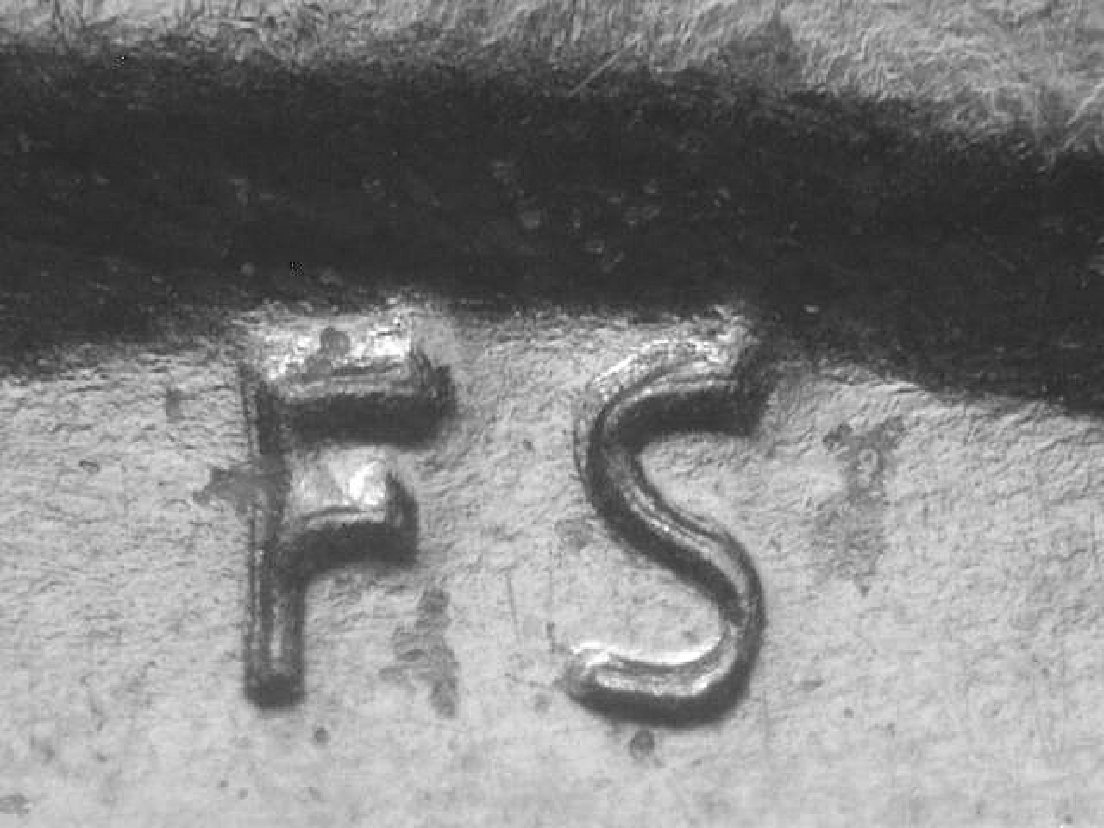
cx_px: 552
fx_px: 4911
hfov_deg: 12.8
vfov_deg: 9.6
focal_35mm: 154
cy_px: 414
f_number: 5.1
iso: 122
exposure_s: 1/3.6
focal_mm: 32
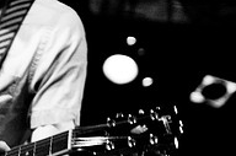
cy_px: 62
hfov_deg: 14.3
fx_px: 889
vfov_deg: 10.0
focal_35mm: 136
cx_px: -95
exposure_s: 1/100
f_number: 1.4
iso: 1000
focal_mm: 30
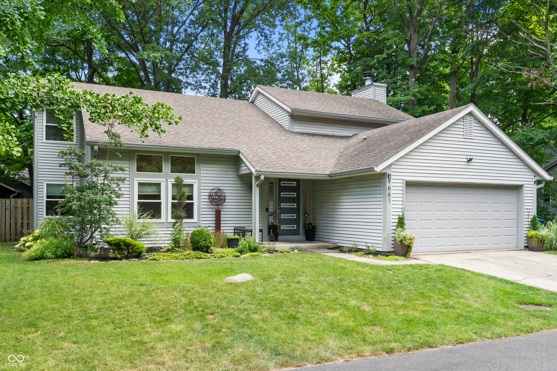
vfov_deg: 45.0
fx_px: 449
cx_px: 278
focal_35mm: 29
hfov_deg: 63.7
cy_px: 186
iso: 400
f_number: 6.3
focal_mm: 19.9
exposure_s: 1/250
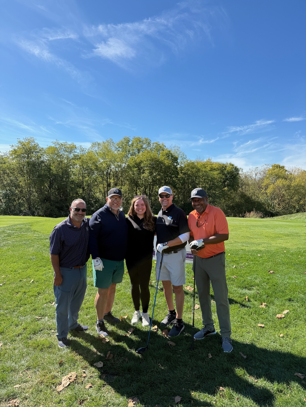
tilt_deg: -2.9
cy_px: 204
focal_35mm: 24
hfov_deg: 56.8
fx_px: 283
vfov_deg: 71.6
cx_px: 153
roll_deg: -0.8
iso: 80
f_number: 1.78
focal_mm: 6.76
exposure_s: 1/2703
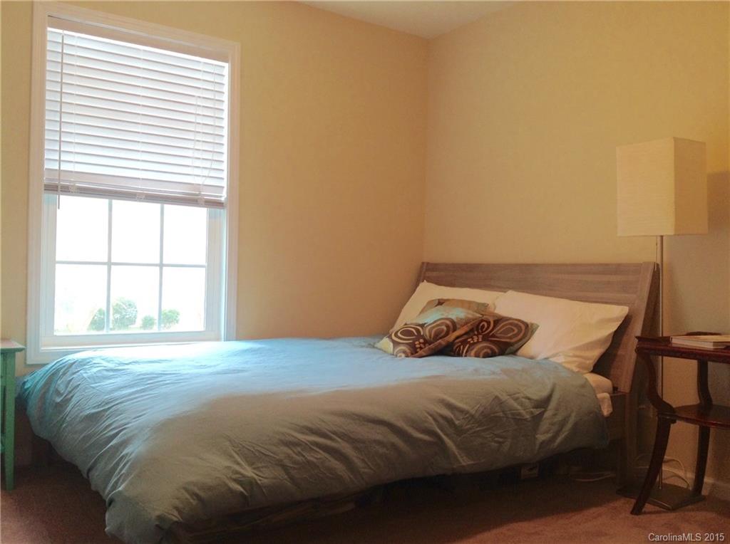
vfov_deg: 40.6
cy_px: 272
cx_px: 365
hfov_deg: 52.7
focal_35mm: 35
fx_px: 737
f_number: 2.4
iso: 50
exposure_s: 1/15
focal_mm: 4.28
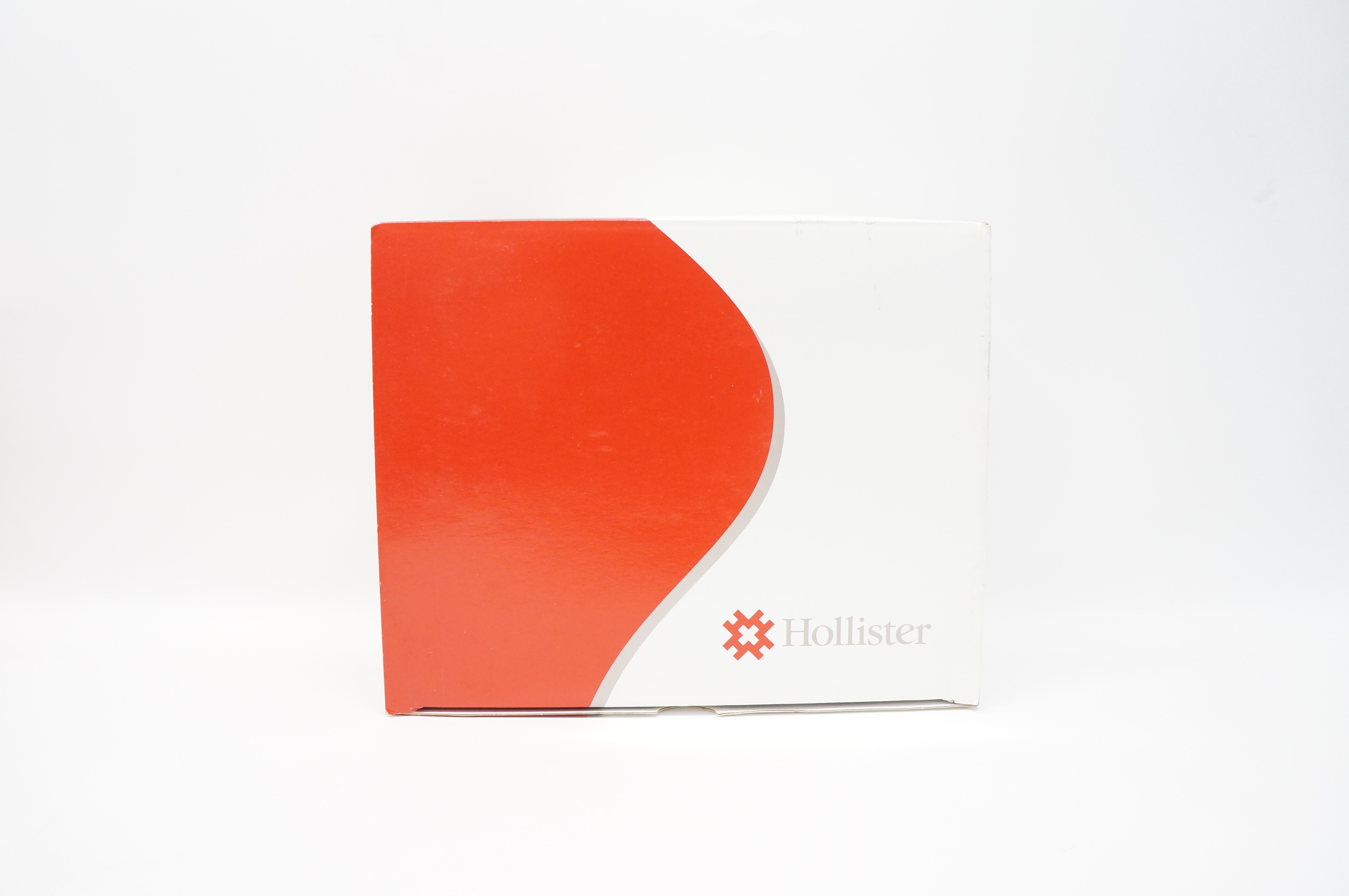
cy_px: 448
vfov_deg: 47.8
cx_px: 674
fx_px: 1011
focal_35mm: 27
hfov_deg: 67.4
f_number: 5.6
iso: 1600
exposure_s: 1/125
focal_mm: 18
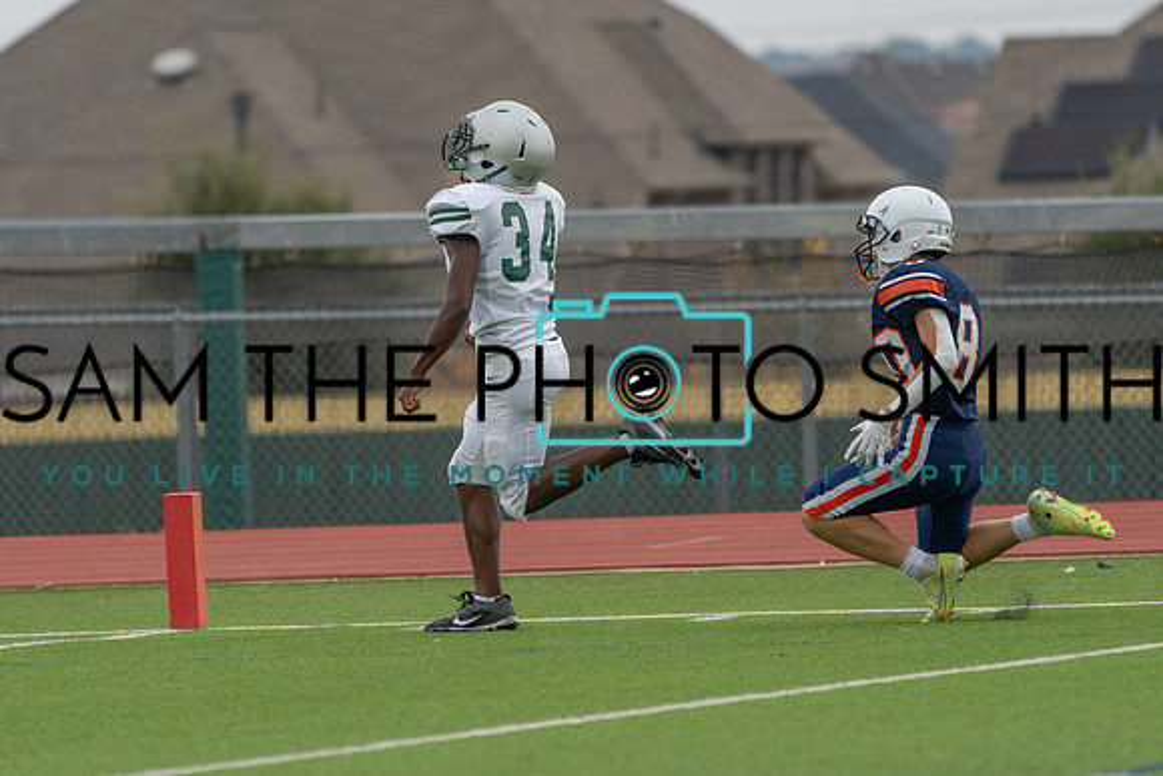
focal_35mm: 520
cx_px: 516
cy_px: 401
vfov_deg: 2.6
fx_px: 16790
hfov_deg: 4.0
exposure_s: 1/1000
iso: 800
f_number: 5.6
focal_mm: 400
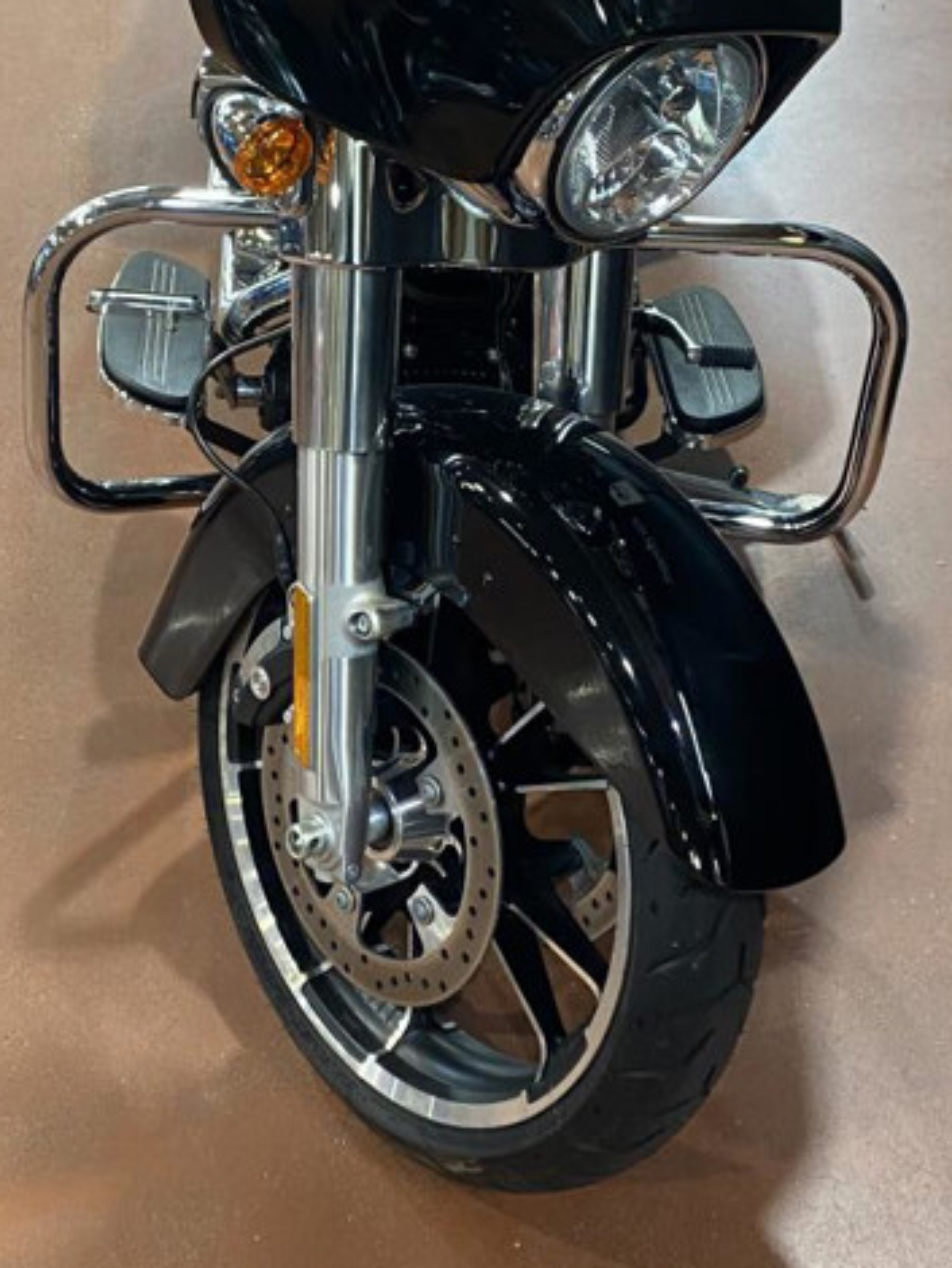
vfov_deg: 32.3
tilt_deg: -39.7
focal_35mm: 59
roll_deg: +7.4
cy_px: 395
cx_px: 461
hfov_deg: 24.8
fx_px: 2162
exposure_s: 1/60
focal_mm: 4.25
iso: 160
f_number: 1.8
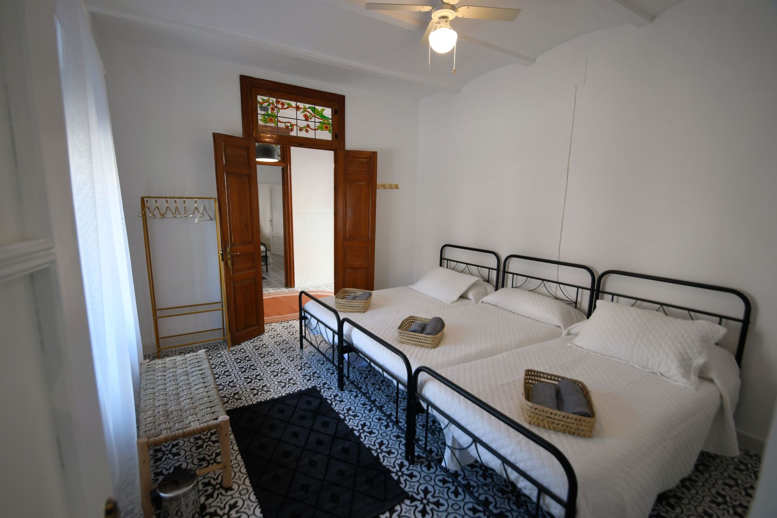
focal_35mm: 15
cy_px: 259
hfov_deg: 100.4
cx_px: 388
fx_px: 324
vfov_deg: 77.3
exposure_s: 1/30
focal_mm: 10
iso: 250
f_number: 5
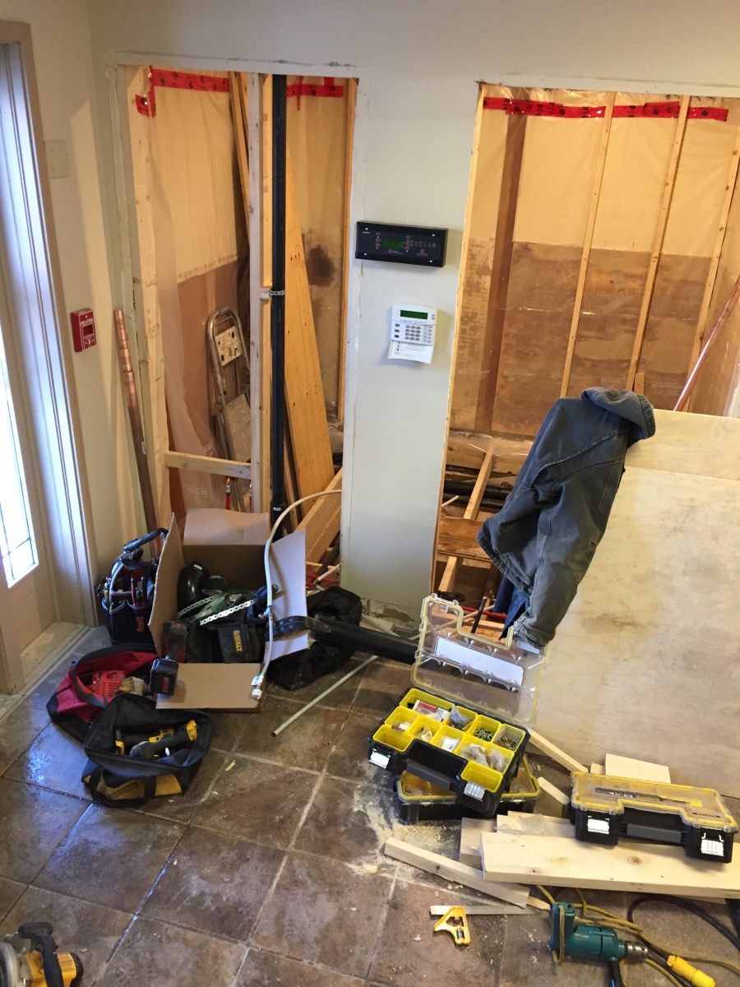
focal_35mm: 29
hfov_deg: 48.2
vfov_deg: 61.7
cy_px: 494
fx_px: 827
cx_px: 370
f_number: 2.2
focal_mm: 4.15
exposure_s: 1/30
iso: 200
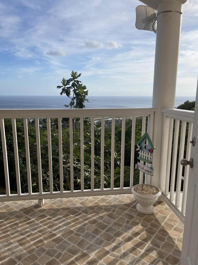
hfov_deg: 53.1
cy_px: 132
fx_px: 198
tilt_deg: -10.3
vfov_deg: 67.3
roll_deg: +0.2
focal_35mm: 26
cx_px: 99
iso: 32
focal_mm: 5.1
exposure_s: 1/4202
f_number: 1.6
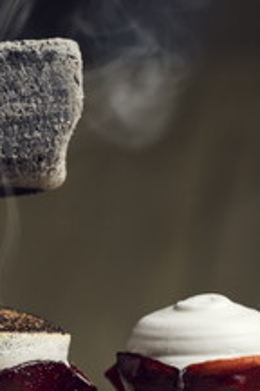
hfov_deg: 3.8
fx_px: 3943
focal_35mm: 364
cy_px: 185
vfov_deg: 5.7
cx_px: 128
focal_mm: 105
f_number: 5.6
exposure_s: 1/200
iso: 400
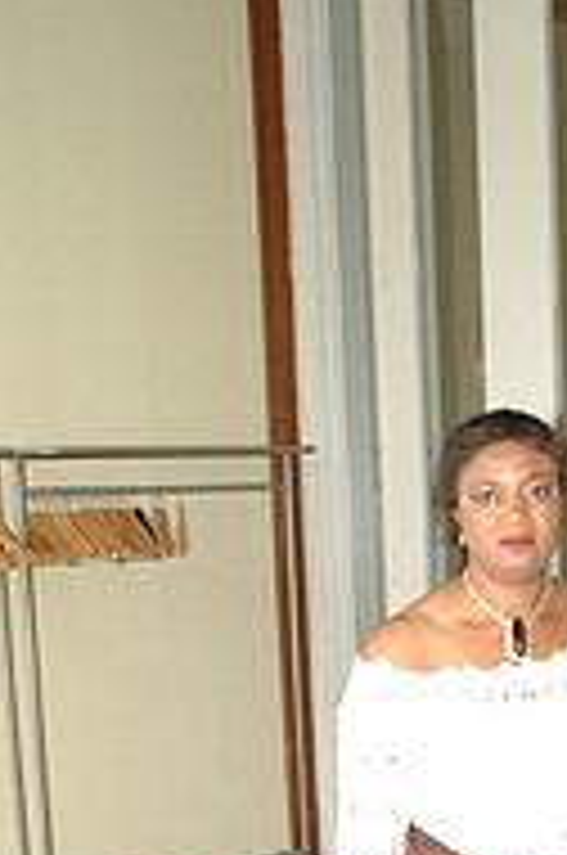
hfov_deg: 20.3
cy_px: 850
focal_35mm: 64
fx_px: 1517
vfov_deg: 29.4
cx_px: 596
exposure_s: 1/160
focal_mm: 18
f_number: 6.3
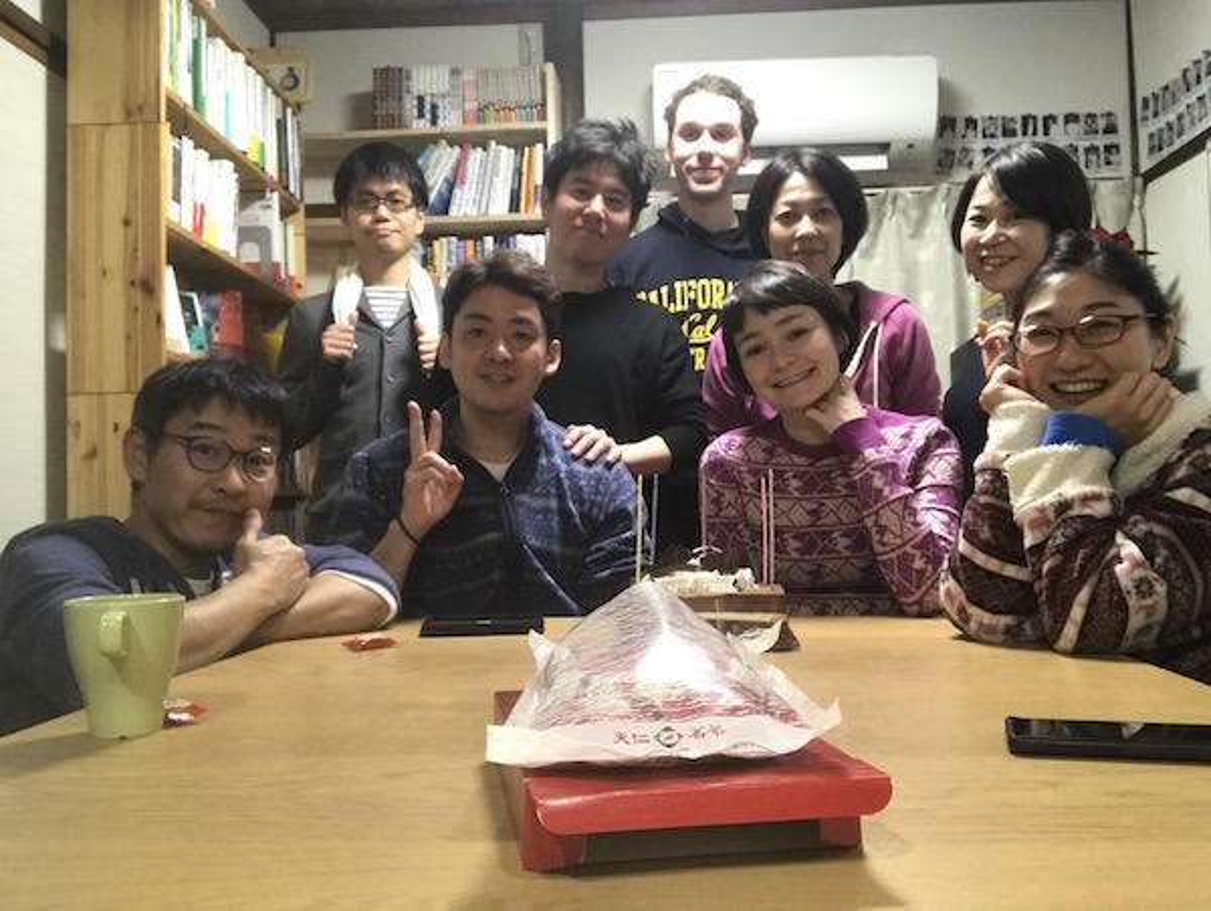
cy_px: 456
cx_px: 606
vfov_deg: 44.2
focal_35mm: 32
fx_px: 1120
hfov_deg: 56.8
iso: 200
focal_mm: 2.87
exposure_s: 1/33
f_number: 2.2
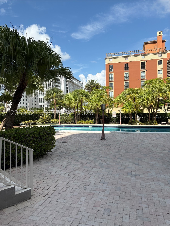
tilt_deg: +1.1
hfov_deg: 53.1
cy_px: 113
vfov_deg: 67.3
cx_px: 85
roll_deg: +1.3
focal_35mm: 26
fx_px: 170
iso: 50
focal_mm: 5.96
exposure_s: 1/3279
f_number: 1.6
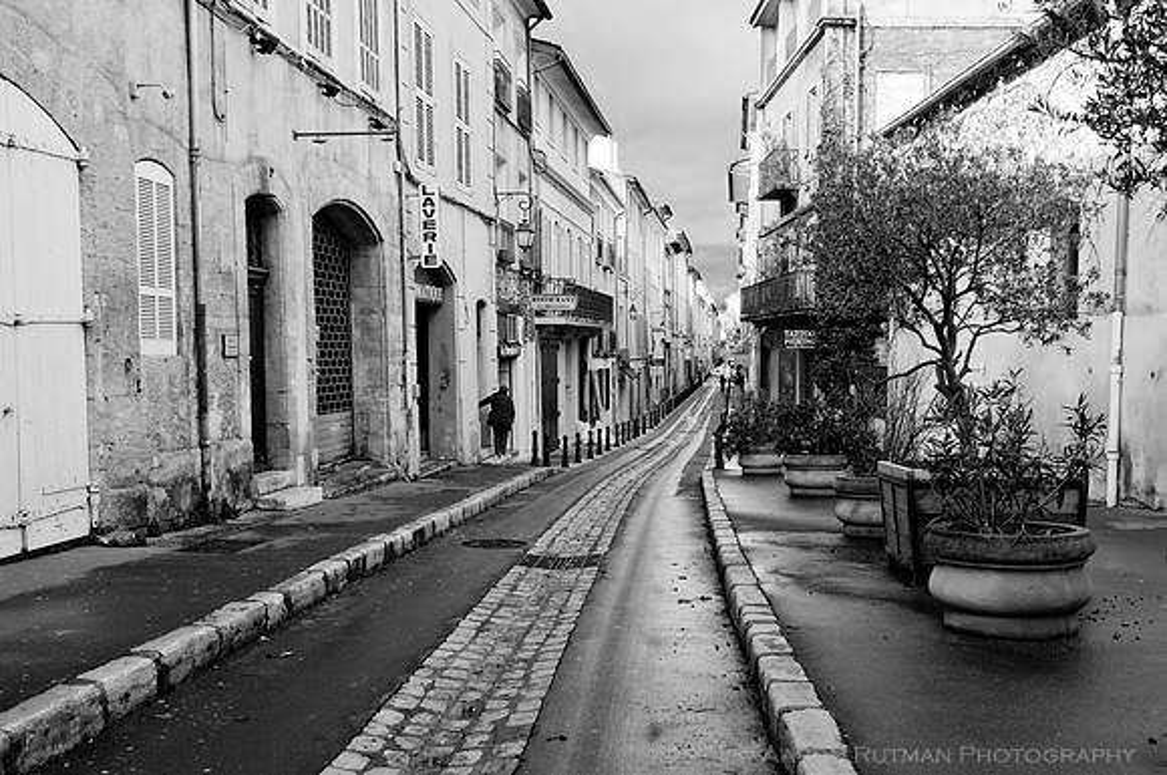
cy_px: 388
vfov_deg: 36.8
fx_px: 1165
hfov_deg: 53.2
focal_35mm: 36
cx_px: 584
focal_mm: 24
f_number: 7.1
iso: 200
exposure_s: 1/200
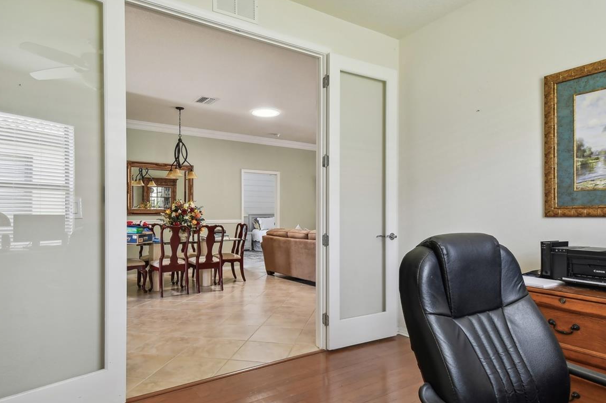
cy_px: 219
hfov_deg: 81.2
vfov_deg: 59.4
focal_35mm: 21
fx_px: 353
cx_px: 292
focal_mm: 10
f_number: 7.1
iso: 100
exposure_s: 1/2
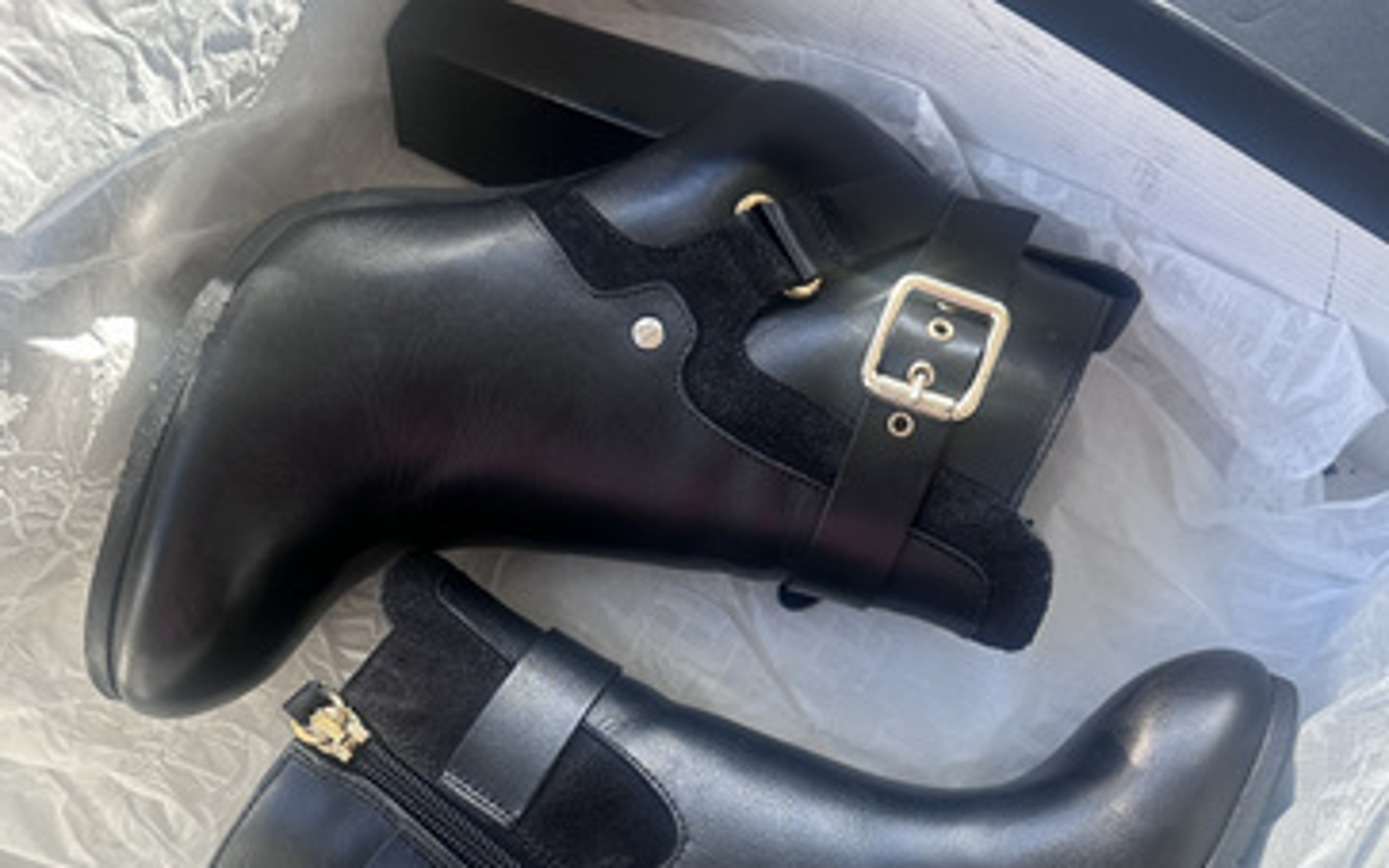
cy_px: 711
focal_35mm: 35
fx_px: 1325
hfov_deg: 55.3
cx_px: 698
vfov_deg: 35.0
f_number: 1.78
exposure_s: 1/121
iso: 80
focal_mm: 6.86
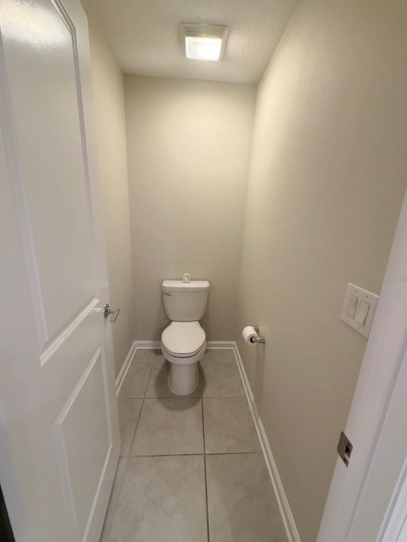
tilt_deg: -15.1
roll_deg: -3.2
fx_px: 235
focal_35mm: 15
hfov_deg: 81.7
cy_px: 278
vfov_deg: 98.1
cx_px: 209
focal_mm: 2.22
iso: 320
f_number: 2.2
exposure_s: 1/60
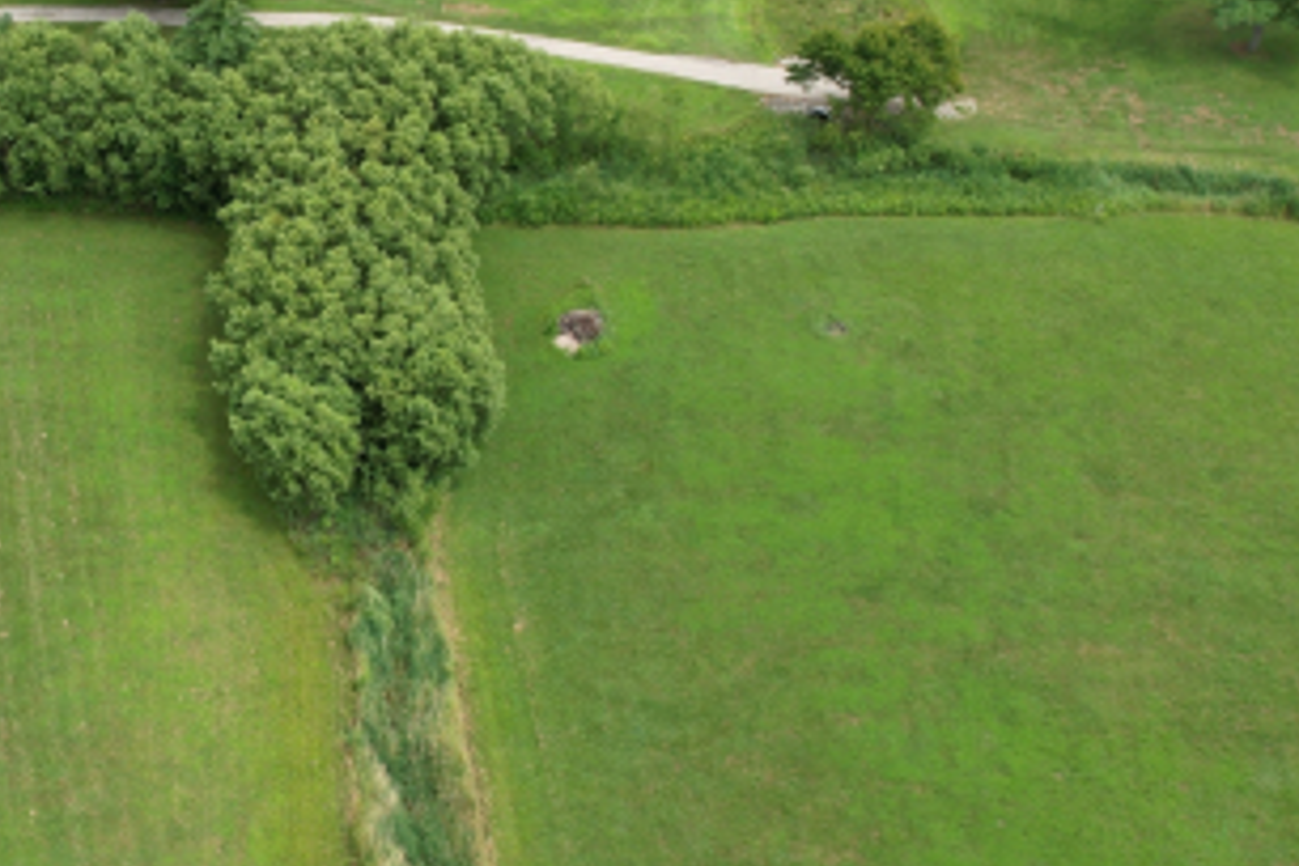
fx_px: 1948
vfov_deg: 24.9
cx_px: 157
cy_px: 293
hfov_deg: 35.0
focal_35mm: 54
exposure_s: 1/1000
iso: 100
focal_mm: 8.38
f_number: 2.8
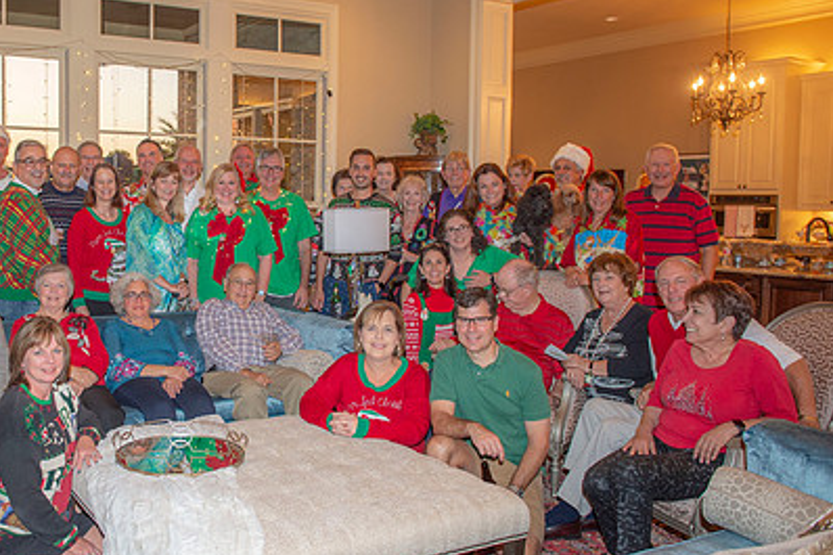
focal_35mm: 35
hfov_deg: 52.7
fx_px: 809
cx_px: 237
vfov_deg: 37.8
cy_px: 249
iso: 800
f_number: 4
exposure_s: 1/60
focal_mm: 24
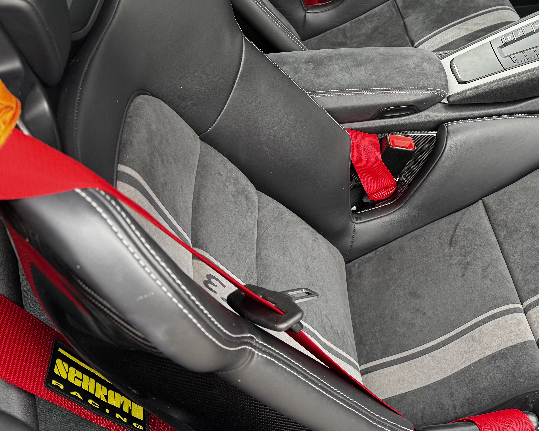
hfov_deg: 43.2
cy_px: 127
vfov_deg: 36.7
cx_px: 449
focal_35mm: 40
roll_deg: -2.6
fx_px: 638
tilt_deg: -43.4
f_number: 1.78
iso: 200
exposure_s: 1/81
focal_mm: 6.76
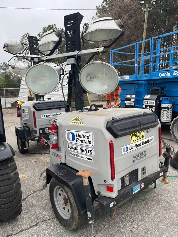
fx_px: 178
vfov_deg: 67.3
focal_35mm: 26
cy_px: 118
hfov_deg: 53.1
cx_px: 89
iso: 50
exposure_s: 1/537
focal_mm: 5.1
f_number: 1.6
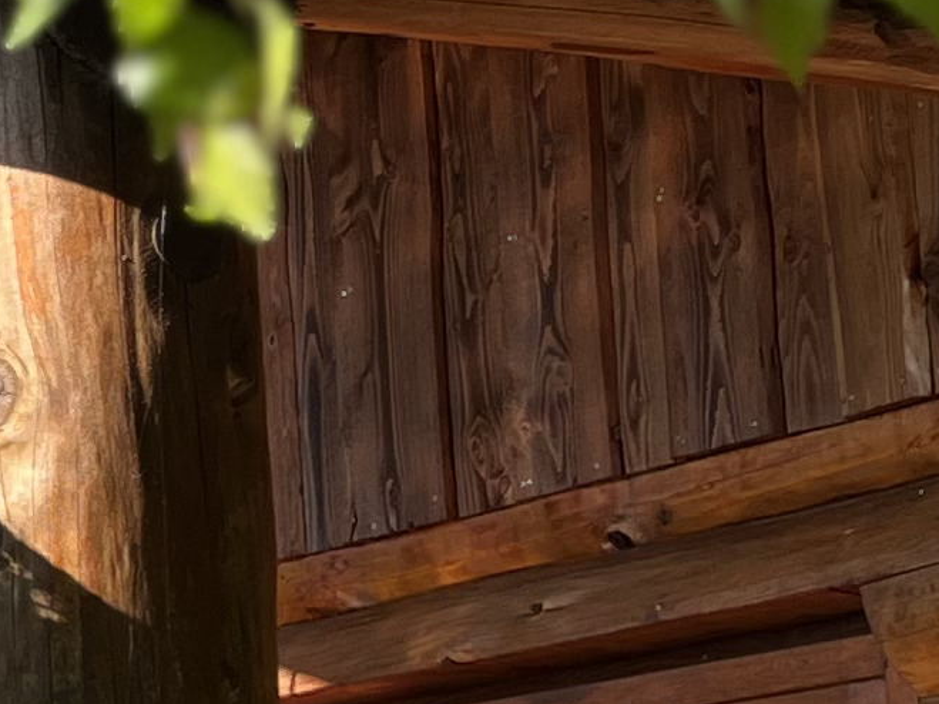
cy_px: 140
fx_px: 4312
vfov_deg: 9.3
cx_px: -1056
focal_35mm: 159
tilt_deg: +15.4
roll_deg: -1.4
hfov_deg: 11.1
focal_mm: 5.7
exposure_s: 1/1029
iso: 50
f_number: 1.5
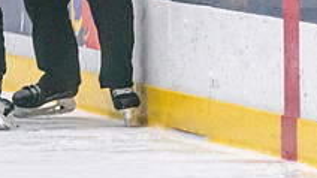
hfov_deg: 2.1
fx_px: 8494
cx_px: -195
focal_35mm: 1011
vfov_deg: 1.2
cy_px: -176
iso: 3200
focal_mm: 200
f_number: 2.8
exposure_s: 1/1250
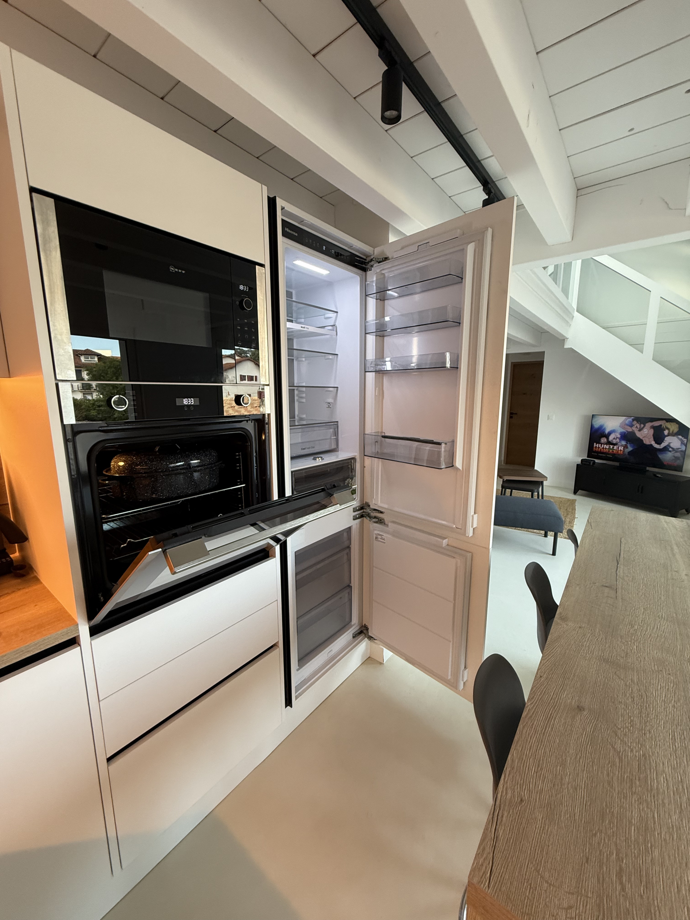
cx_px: 345
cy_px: 460
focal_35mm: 14
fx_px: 372
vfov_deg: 102.1
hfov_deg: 85.7
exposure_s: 1/100
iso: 160
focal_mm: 2.22
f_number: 2.2
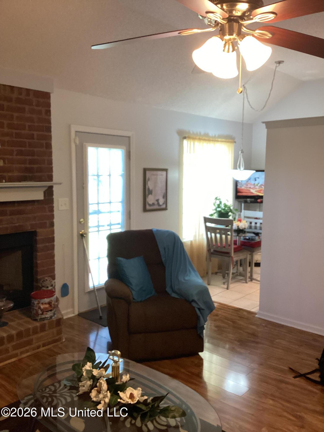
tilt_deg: -6.7
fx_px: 387
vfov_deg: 58.4
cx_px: 162
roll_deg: -1.2
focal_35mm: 31
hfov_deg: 45.4
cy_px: 216
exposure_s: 1/60
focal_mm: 3.3
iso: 125
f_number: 2.4
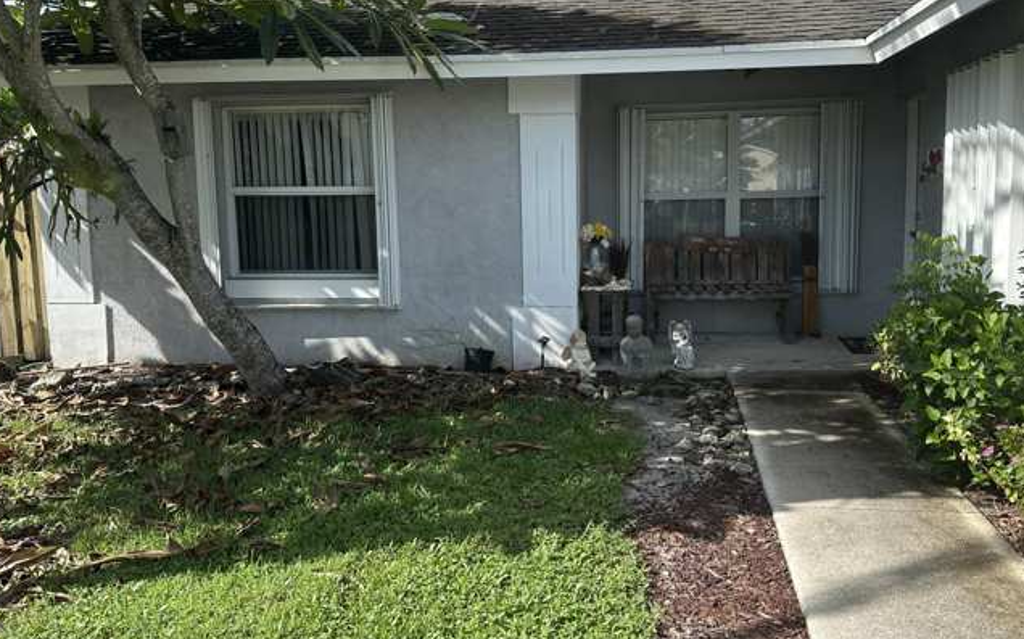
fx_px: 893
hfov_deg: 59.6
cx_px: 544
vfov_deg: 39.4
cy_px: 287
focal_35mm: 32
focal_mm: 6.86
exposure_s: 1/1880
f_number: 1.78
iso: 80
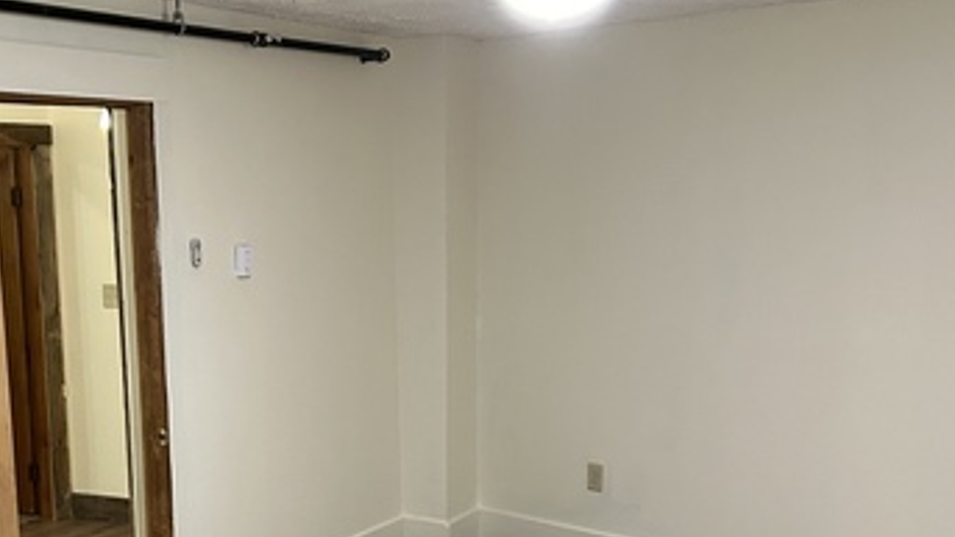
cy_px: 469
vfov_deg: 21.4
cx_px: 290
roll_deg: +0.7
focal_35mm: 55
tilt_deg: -10.9
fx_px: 1393
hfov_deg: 37.3
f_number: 1.5
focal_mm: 5.7
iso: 400
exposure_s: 1/60
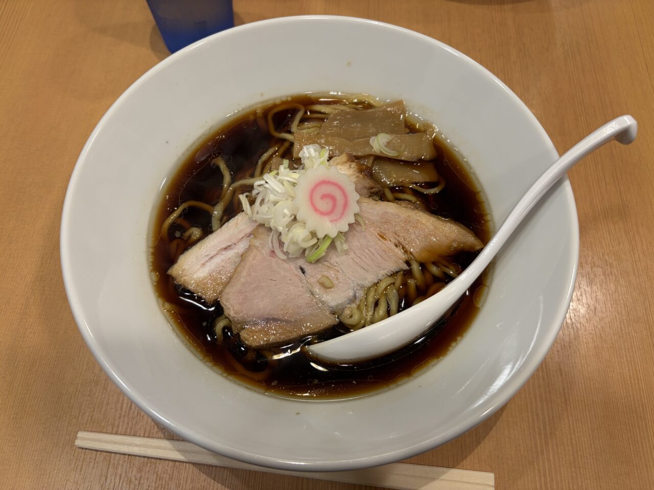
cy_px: 245
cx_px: 327
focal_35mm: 26
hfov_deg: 67.3
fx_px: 491
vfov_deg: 53.1
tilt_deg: -63.6
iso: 64
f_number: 1.6
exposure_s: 1/50
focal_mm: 5.96
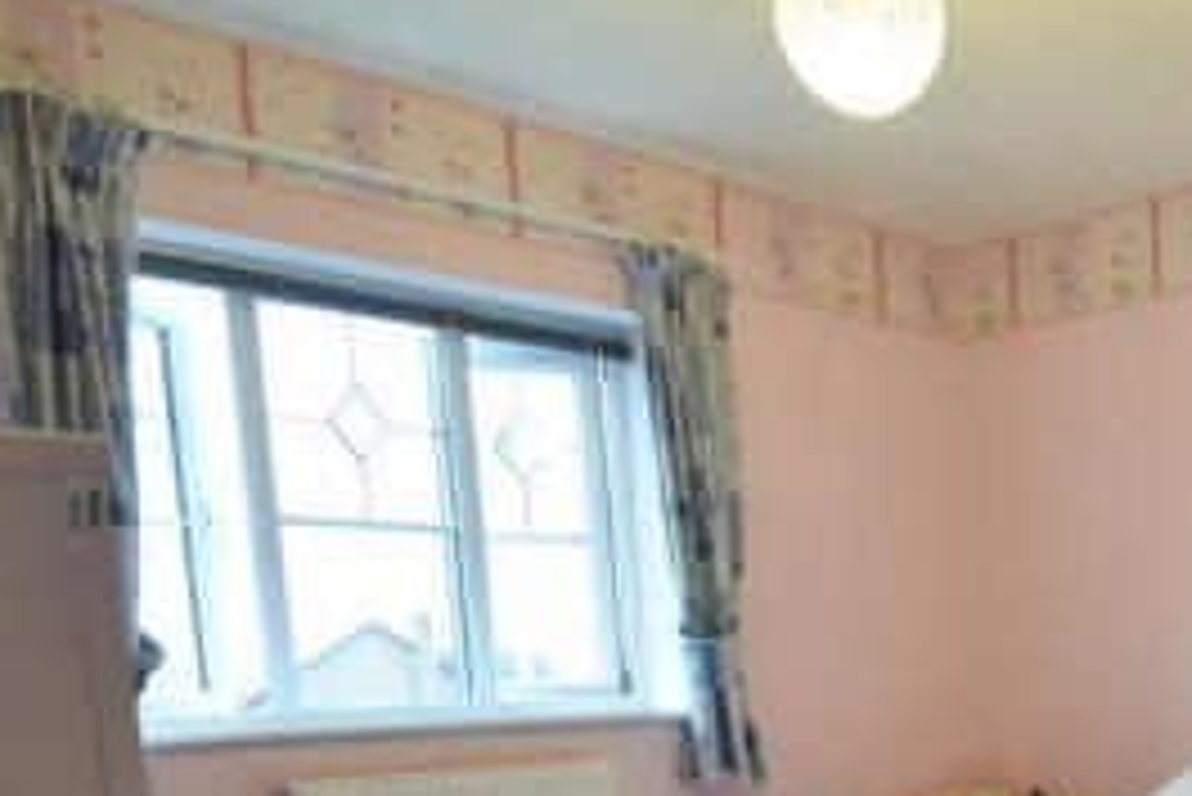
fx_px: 1226
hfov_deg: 43.7
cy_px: 825
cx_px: 1214
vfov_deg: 32.6
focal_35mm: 37
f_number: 4
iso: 720
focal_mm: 10
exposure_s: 1/60
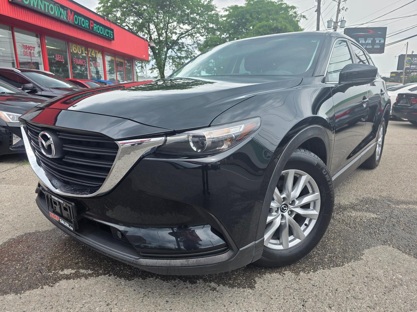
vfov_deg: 58.9
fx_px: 277
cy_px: 156
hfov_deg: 73.9
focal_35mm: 23
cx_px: 208
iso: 80
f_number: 1.7
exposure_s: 1/2359
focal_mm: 6.3
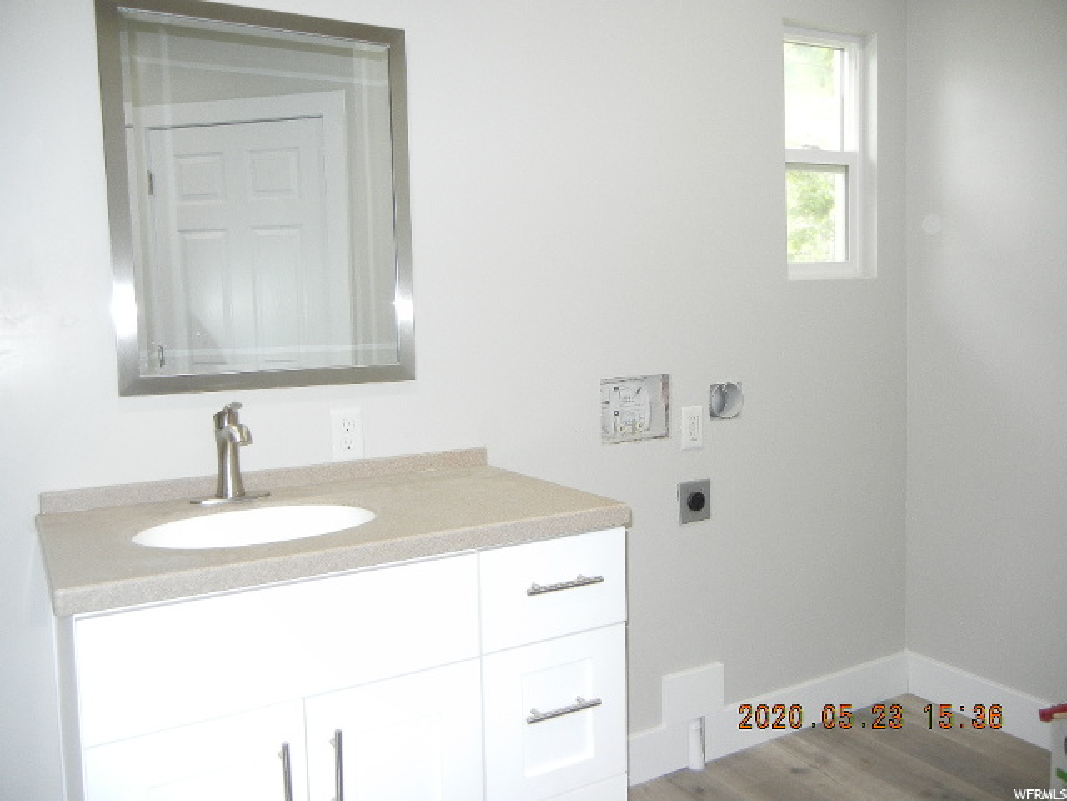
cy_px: 400
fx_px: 925
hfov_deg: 60.0
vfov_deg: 46.8
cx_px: 534
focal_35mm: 30
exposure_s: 1/30
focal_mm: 5.4
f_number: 3.5
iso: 200
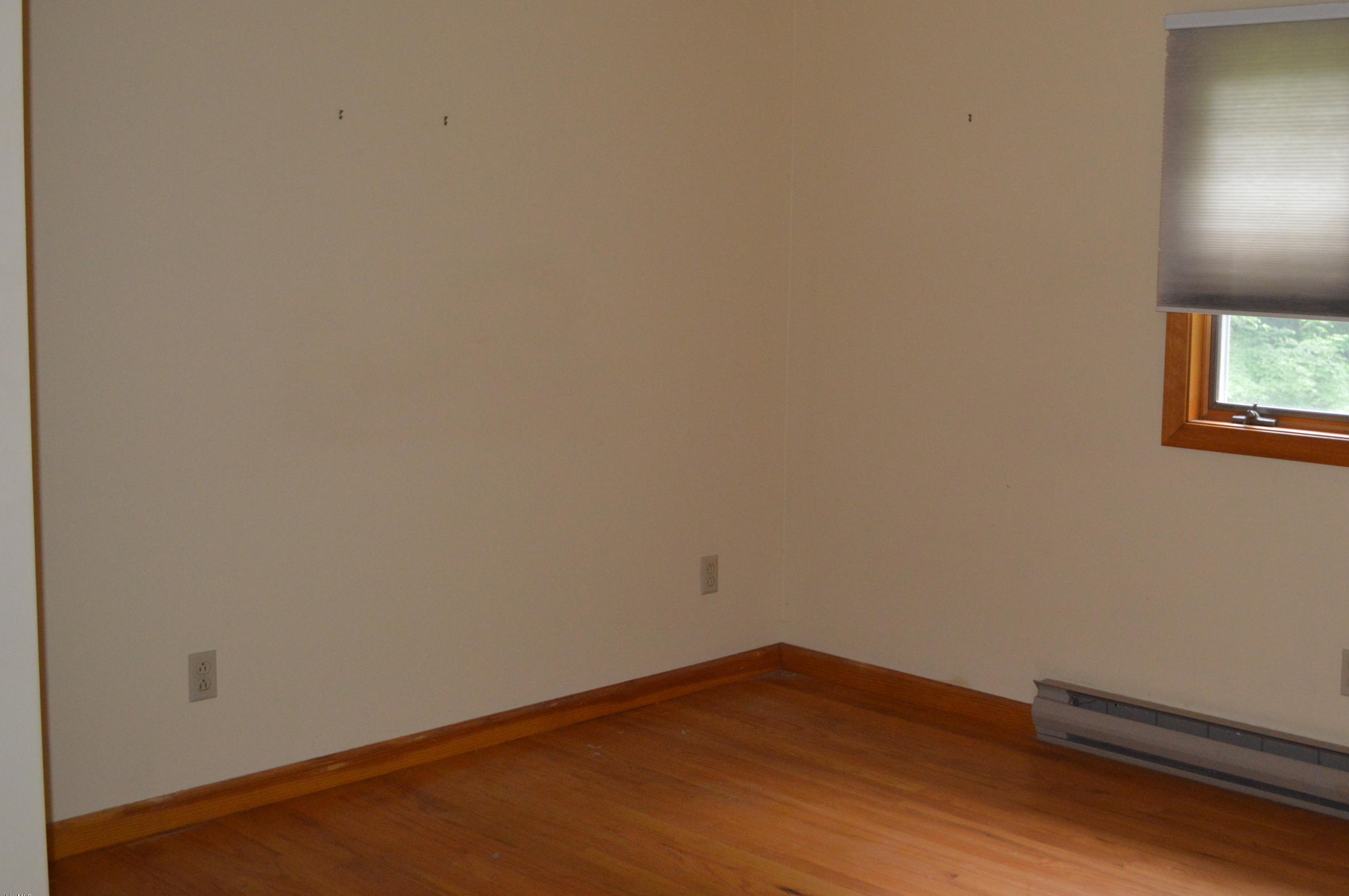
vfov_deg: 29.7
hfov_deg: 43.4
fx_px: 1684
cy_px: 372
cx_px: 828
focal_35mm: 45
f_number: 4
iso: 1250
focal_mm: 24
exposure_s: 1/60
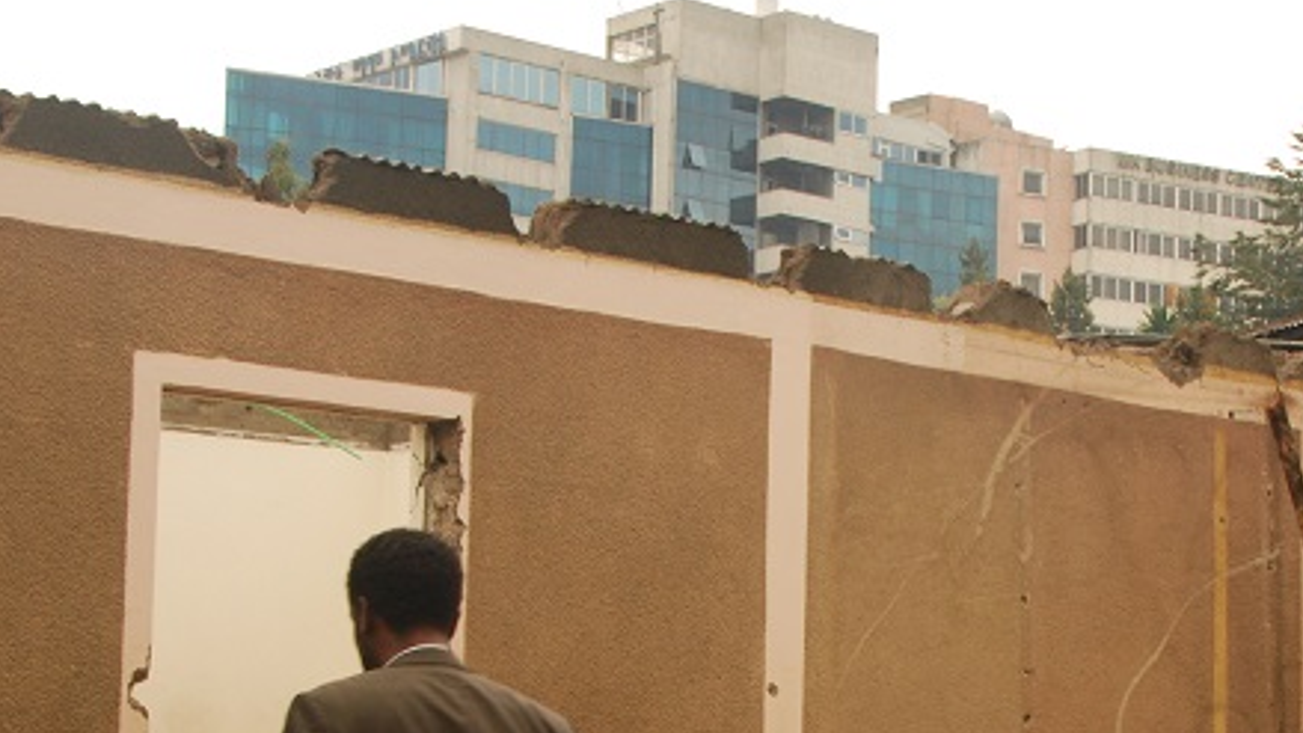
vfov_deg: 14.0
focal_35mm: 86
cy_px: 556
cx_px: 991
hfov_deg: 24.4
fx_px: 2972
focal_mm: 30
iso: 320
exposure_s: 1/40
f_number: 11
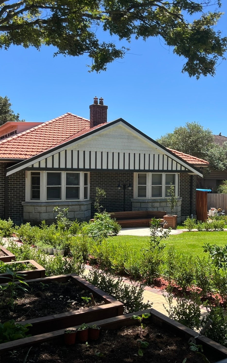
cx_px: 138
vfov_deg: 52.8
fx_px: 366
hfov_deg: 34.3
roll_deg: -0.6
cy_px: 182
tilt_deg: -1.1
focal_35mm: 37
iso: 50
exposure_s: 1/2762
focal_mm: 5.7
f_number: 1.5
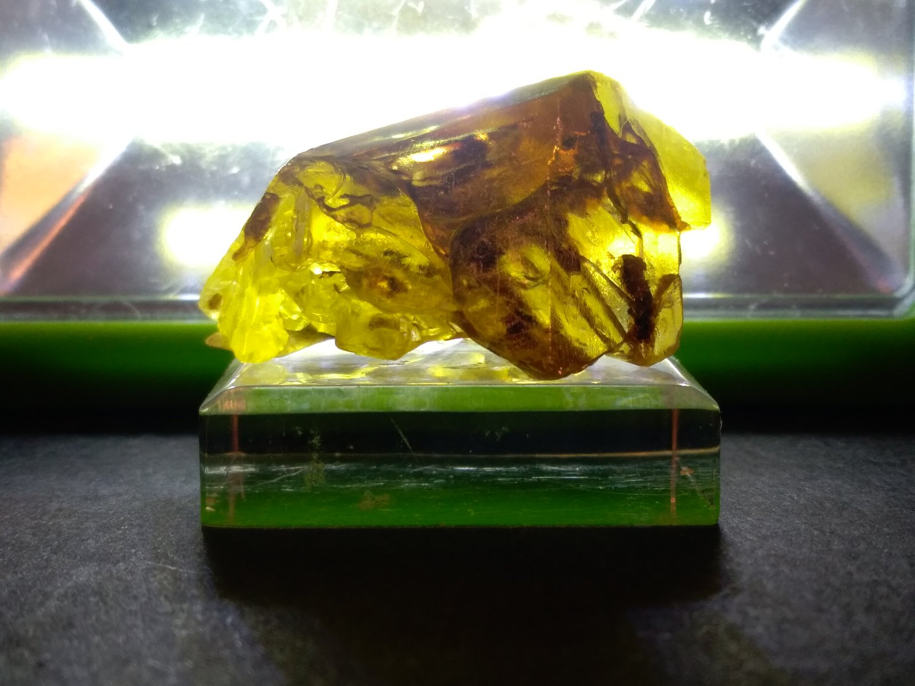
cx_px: 458
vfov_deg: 53.1
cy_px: 343
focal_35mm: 26
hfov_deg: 67.3
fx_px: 687
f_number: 2
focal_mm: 3.54
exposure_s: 1/33.3
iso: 141
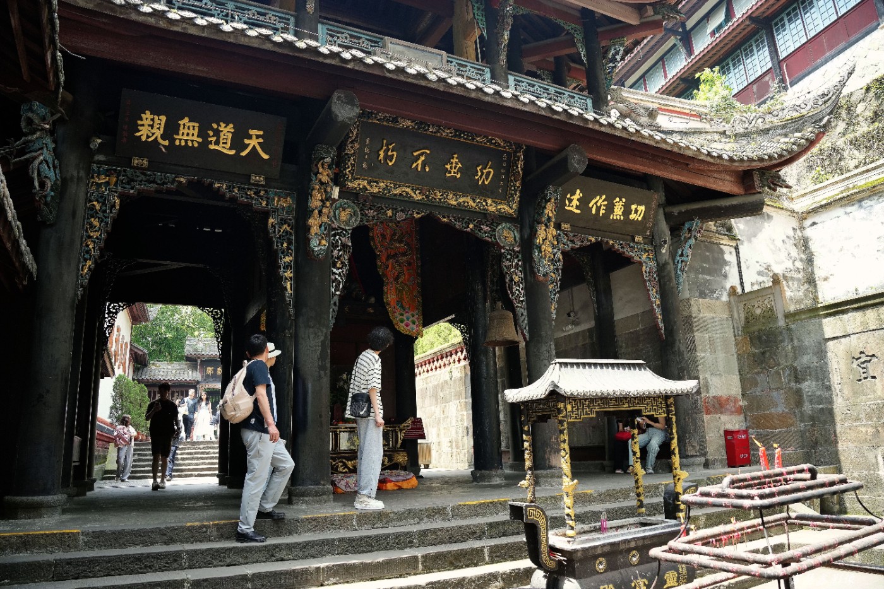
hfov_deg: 71.5
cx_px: 442
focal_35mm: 25
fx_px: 614
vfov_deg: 51.3
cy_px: 294
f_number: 4
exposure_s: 1/160
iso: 250
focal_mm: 25
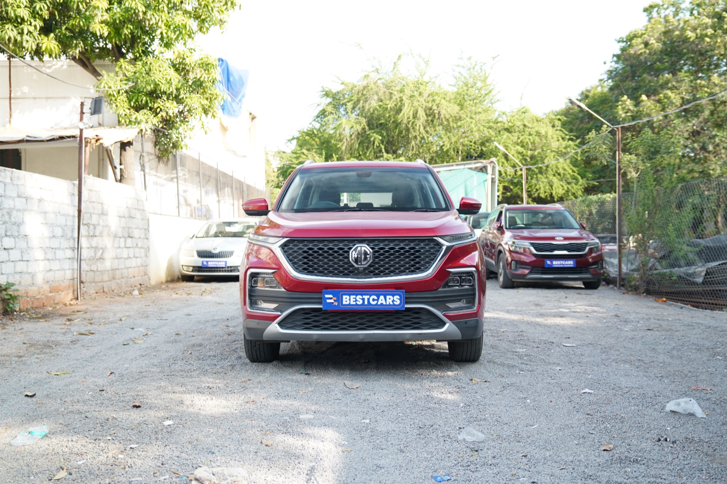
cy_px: 242
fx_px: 707
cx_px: 364
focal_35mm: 35
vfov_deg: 37.8
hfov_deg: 54.4
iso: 250
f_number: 2.8
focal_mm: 35
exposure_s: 1/125
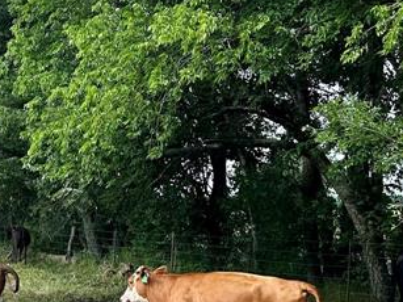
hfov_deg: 22.7
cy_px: 221
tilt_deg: +3.7
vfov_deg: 18.3
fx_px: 931
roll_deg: -1.8
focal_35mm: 80
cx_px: -60
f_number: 1.78
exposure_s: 1/1692
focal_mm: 6.86
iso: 80
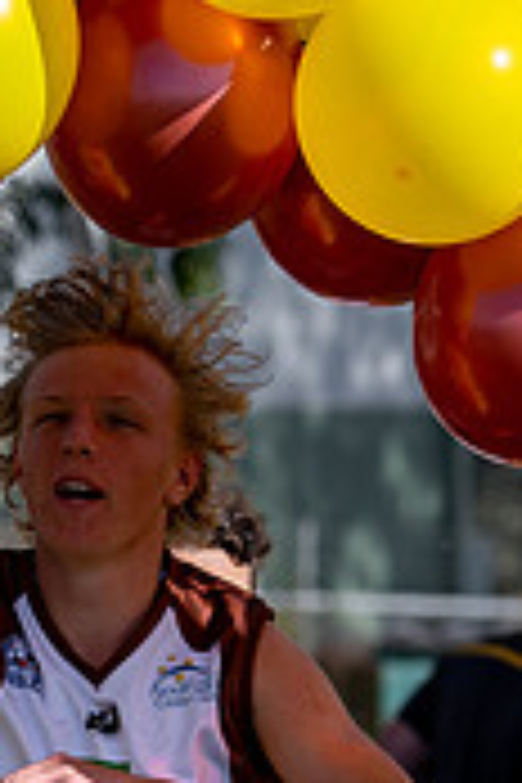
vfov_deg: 2.2
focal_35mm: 944
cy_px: 924
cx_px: 76
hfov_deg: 1.5
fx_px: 20530
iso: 100
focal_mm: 120
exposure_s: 1/1000
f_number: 4.5
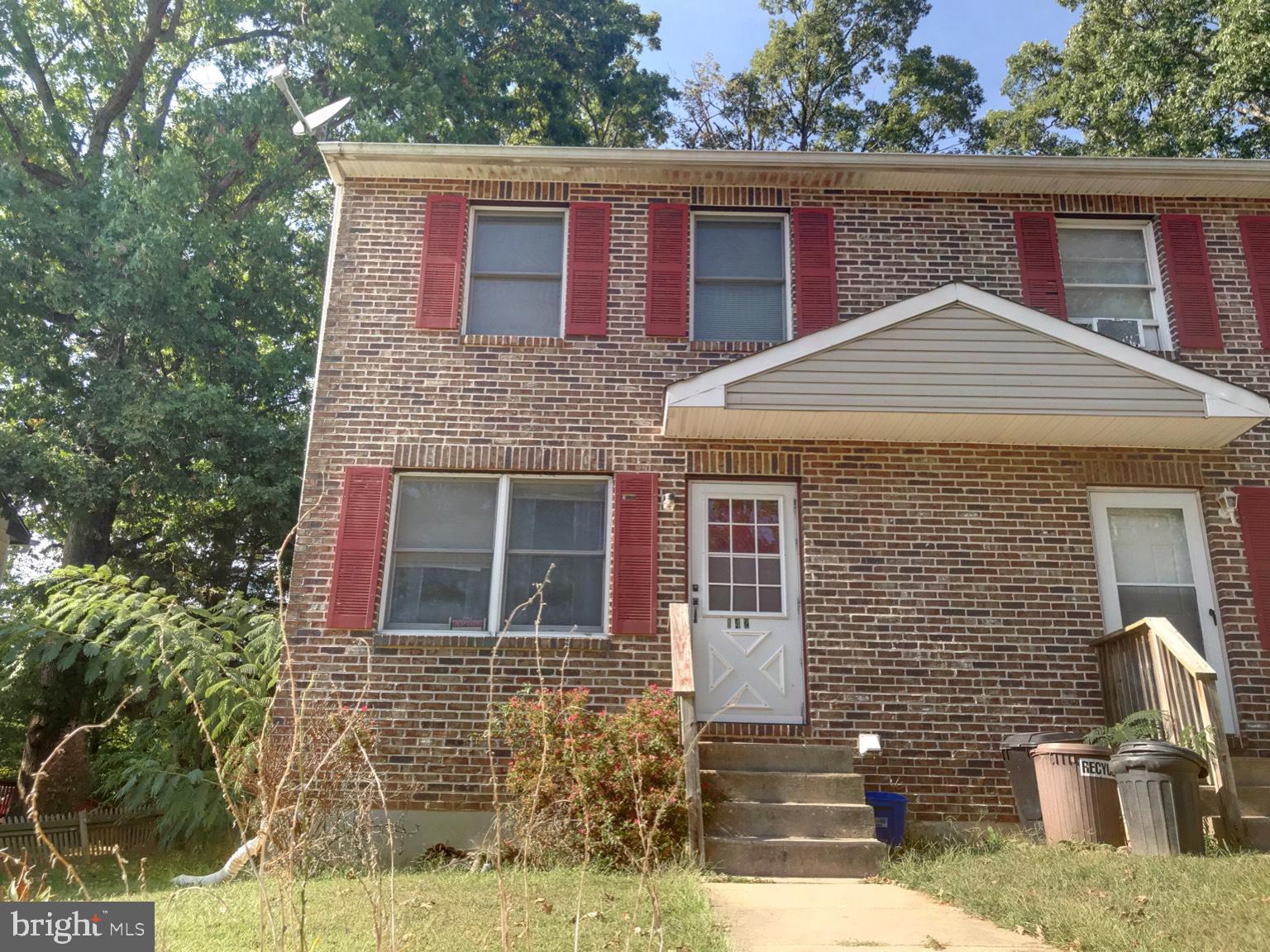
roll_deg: -1.2
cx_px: 635
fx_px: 1027
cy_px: 476
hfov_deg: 63.4
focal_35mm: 28
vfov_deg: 49.7
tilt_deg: +20.7
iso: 20
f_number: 1.8
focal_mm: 3.99
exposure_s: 1/595
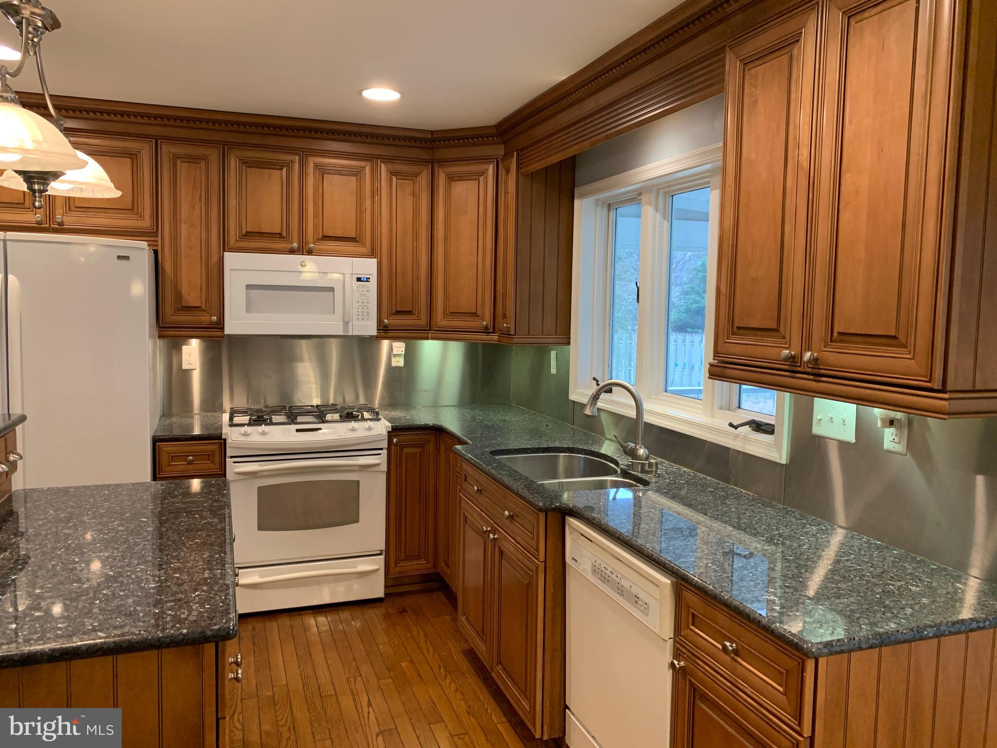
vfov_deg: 53.1
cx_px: 498
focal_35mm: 26
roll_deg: -1.4
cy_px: 374
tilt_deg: -4.5
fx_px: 749
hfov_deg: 67.3
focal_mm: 4.25
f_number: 1.8
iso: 200
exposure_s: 1/60
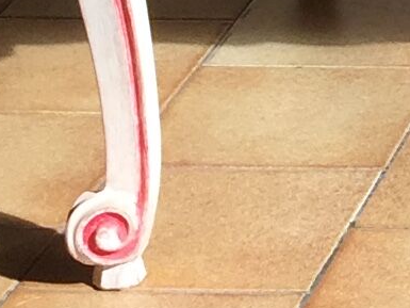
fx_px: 2915
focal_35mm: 246
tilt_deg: -14.9
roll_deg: -0.2
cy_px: -197
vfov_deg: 6.0
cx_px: 1085
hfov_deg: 7.4
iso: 32
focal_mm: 4.15
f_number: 2.2
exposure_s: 1/421
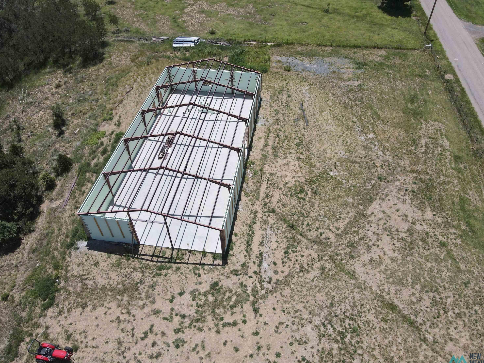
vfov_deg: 54.9
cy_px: 180
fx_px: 350
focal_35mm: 25
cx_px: 248
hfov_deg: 69.4
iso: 110
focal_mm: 4.5
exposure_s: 1/800
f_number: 2.8
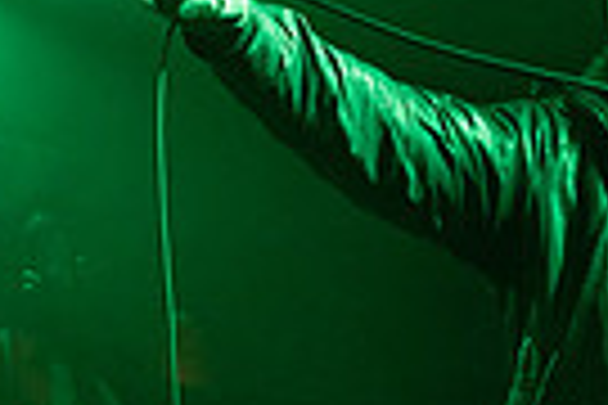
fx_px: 1739
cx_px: -203
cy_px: -25
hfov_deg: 18.3
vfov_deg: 13.1
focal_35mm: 103
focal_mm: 24
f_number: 3.2
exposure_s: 1/200
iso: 2500
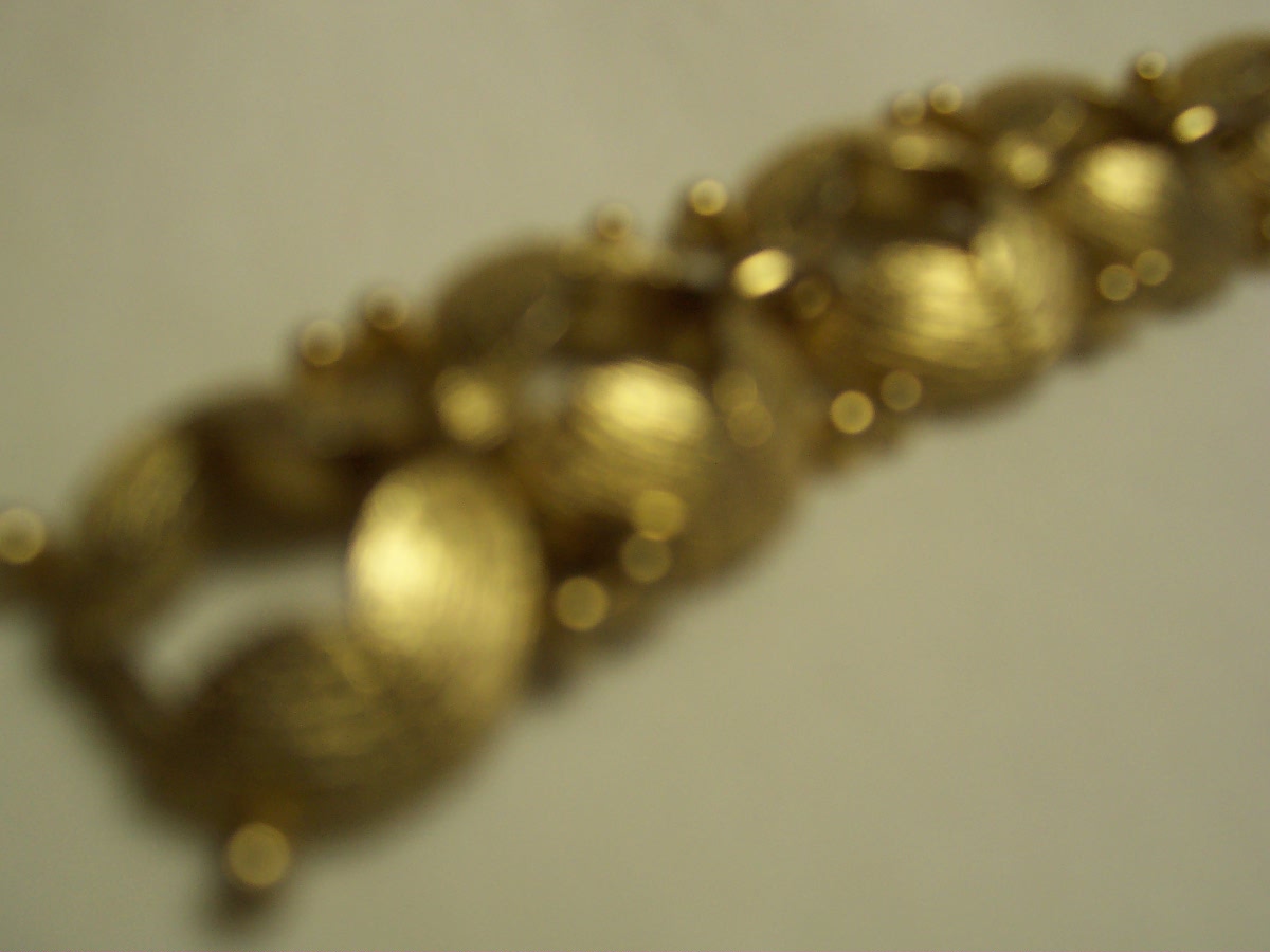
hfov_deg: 50.1
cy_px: 476
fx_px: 1357
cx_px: 635
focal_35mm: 37
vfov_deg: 38.7
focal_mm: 5.6
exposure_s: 1/125
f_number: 2.8
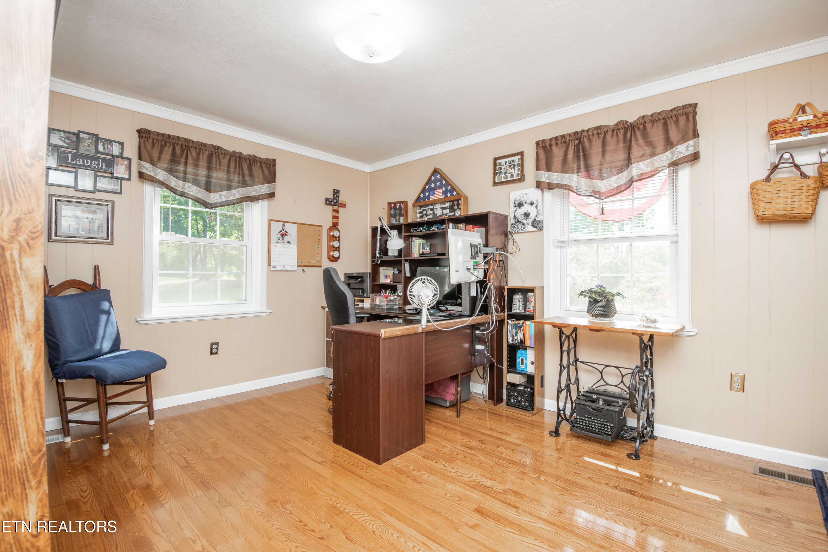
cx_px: 414
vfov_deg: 73.7
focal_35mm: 16
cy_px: 276
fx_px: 368
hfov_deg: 96.7
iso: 400
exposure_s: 1/60
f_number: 9
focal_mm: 16
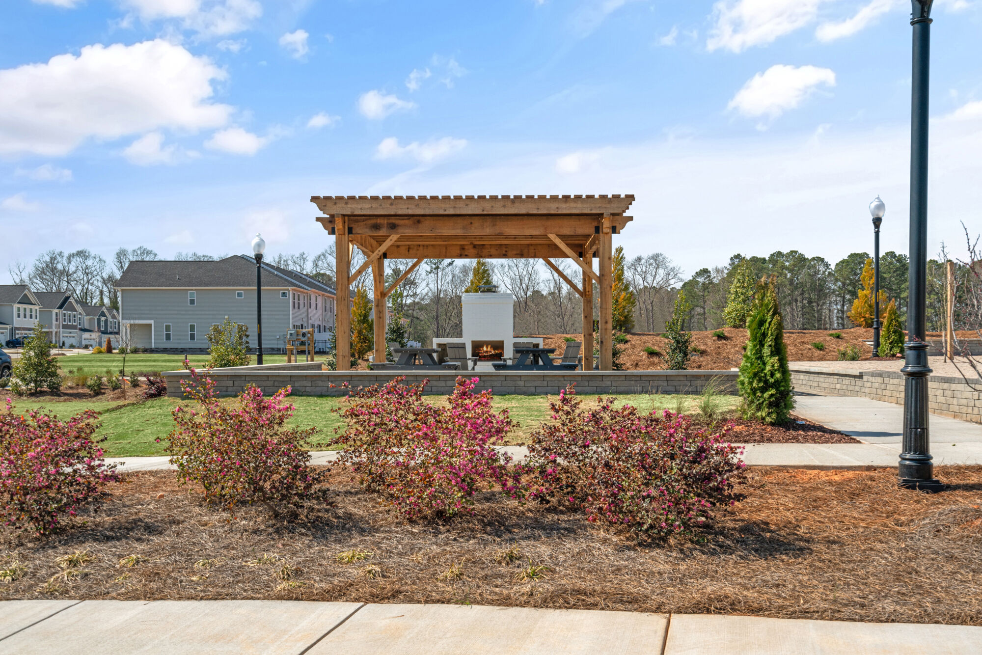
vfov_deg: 37.9
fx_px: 955
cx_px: 491
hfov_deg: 54.4
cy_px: 328
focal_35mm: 35
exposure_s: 1/800
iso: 400
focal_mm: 35
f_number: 10
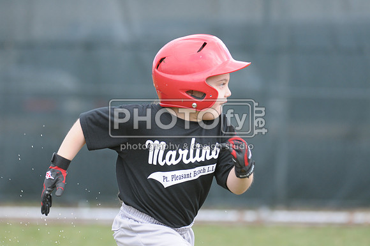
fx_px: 3079
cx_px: 185
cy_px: 123
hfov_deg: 6.9
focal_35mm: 300
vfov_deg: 4.6
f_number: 4
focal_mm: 200
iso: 400
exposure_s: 1/500
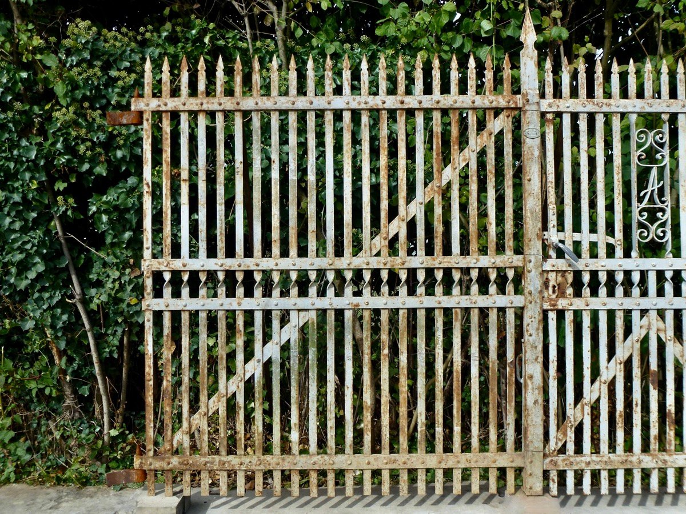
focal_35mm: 26
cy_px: 257
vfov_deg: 53.1
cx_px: 343
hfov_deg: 67.3
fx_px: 515
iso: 100
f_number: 3.4
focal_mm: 4.7
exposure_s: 1/800
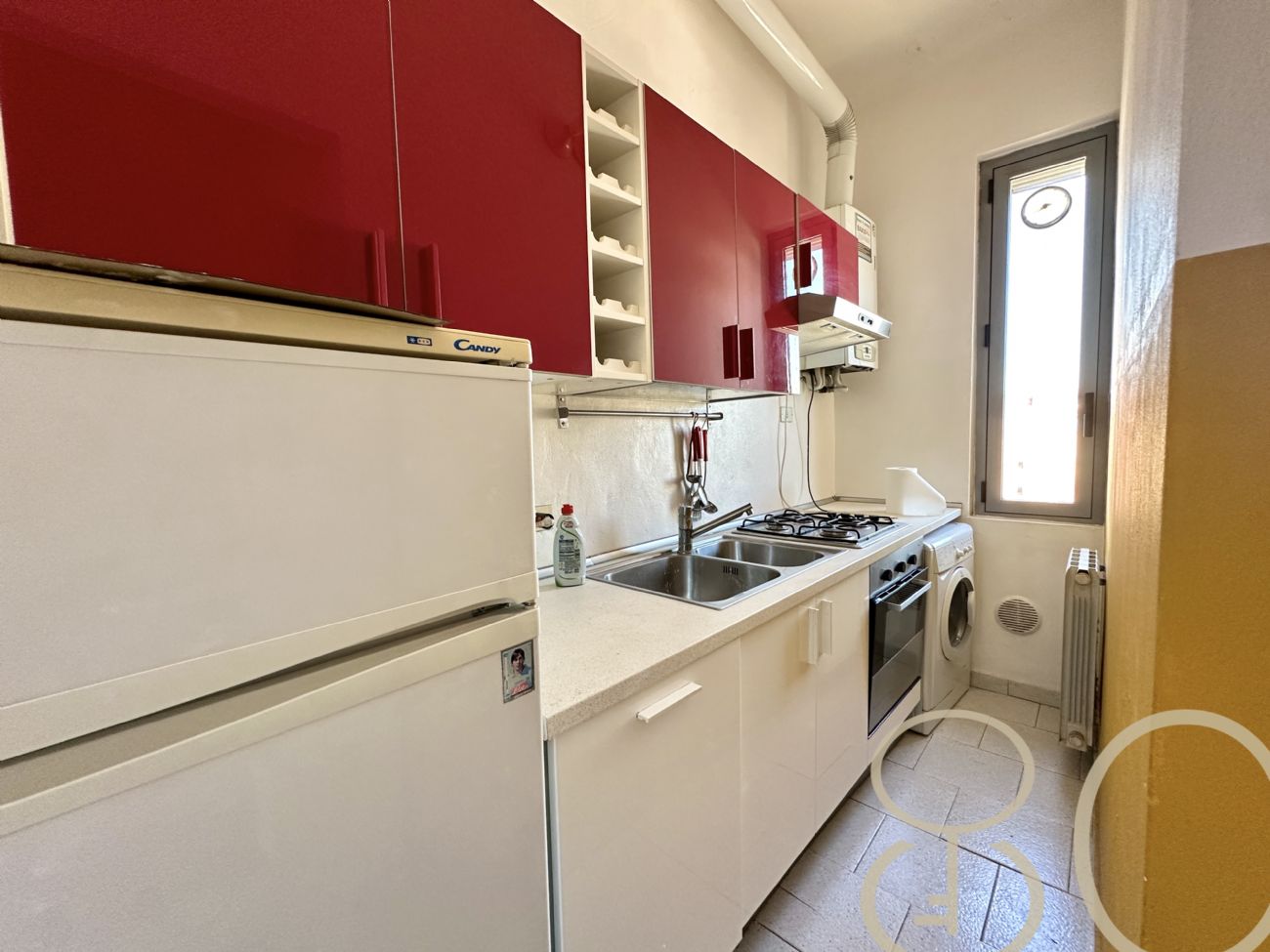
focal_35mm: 14
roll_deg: +2.2
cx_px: 635
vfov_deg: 85.7
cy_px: 476
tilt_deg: -4.0
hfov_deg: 102.1
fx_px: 514
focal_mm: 2.22
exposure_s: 1/99
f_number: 2.2
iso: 250
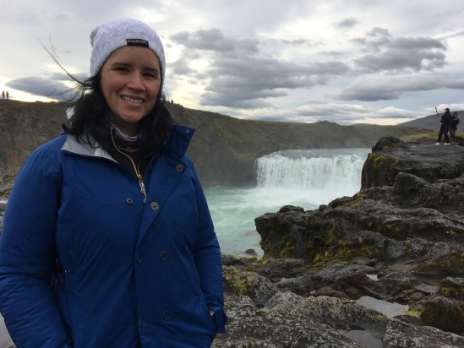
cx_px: 232
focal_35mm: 29
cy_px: 174
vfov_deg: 48.2
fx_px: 389
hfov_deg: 61.6
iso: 25
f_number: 2.2
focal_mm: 4.15
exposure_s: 1/527
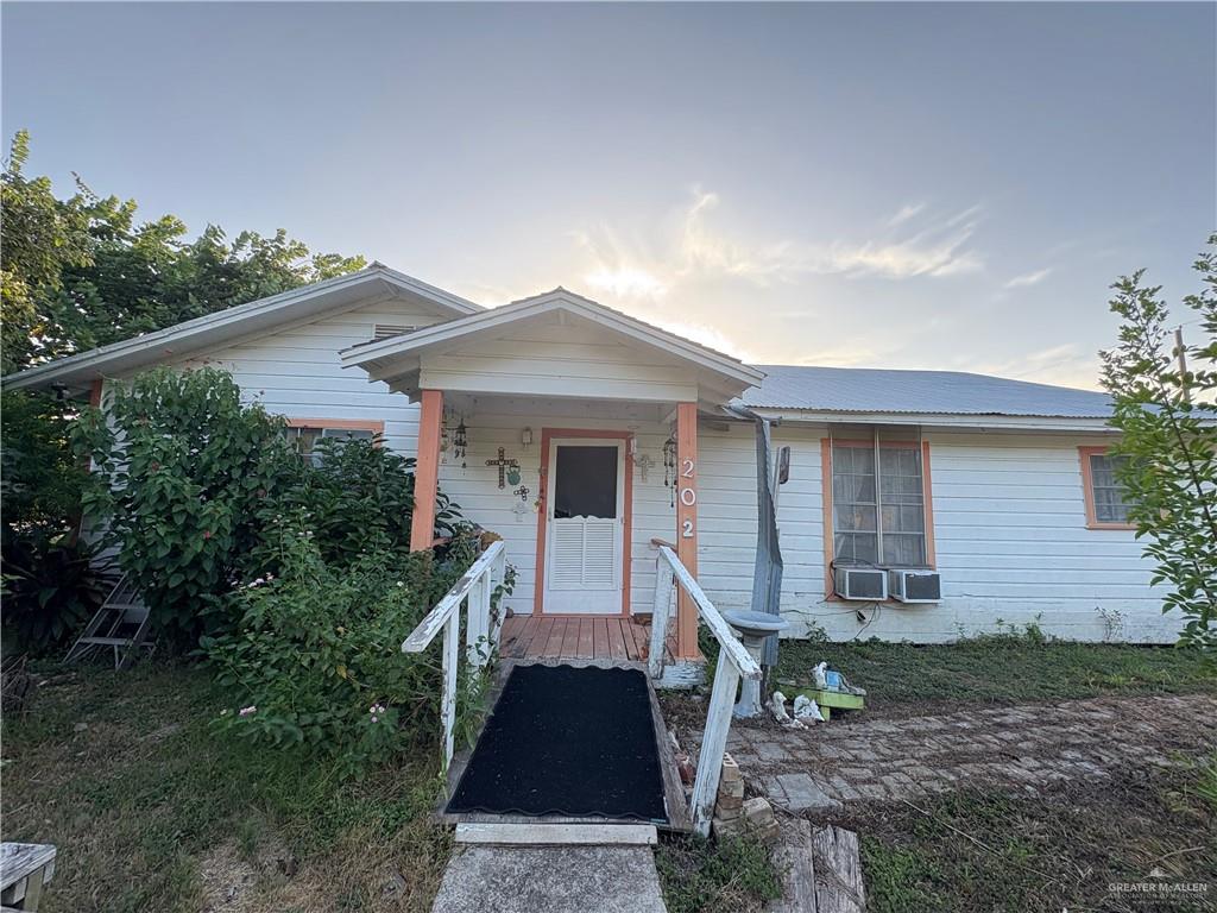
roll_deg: -0.9
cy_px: 456
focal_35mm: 14
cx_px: 608
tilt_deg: +5.8
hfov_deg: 102.1
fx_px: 492
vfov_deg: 85.7
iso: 40
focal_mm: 2.22
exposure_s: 1/212
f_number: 2.2
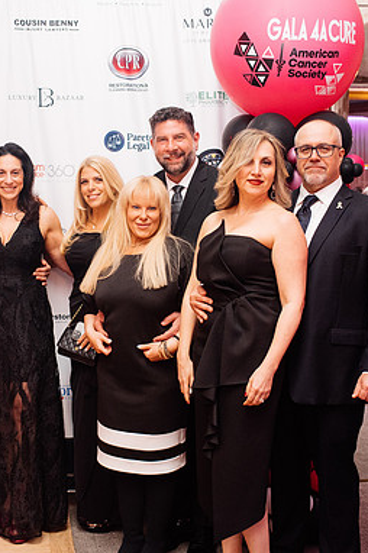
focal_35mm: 57
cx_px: 88
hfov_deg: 23.5
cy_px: 277
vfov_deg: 35.1
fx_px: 876
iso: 2500
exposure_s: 1/200
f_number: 2.8
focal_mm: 35
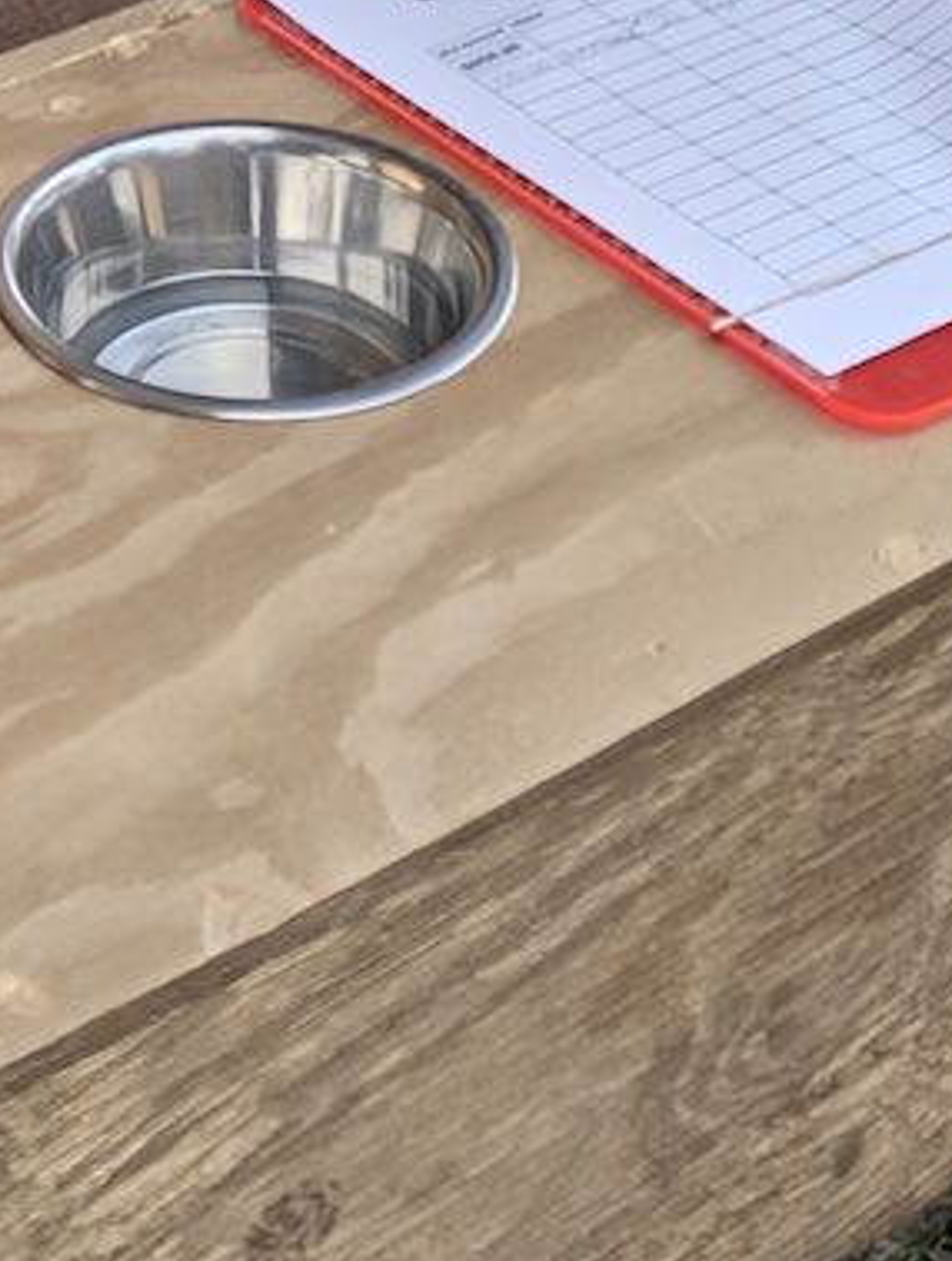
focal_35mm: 84
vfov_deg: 21.1
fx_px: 3068
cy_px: -383
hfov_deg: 16.7
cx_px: -266
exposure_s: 1/228
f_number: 1.68
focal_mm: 6.9
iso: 26
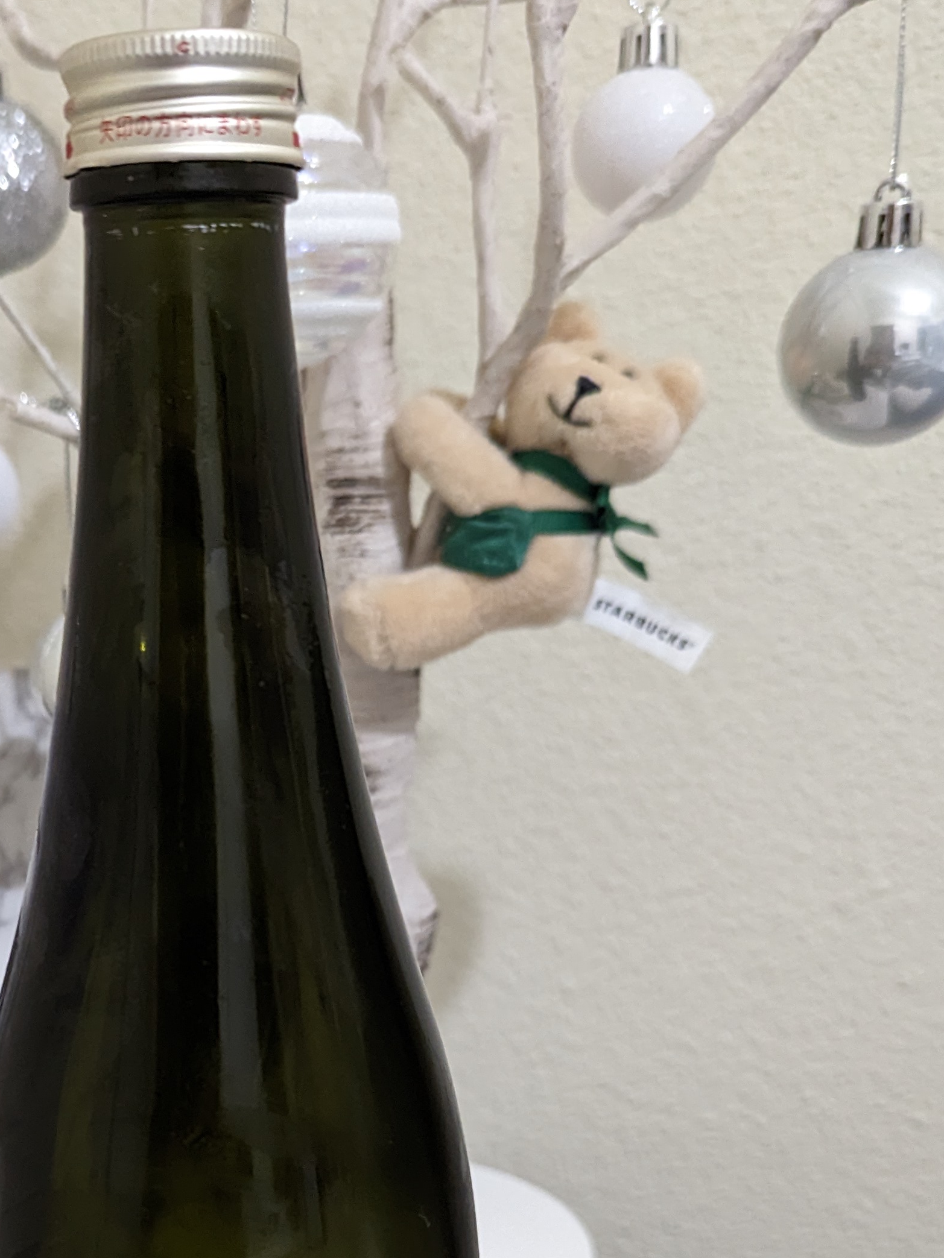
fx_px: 1709
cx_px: 226
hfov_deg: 30.3
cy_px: 966
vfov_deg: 39.2
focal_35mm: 47
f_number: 1.85
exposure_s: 1/104
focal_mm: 6.81
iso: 1347
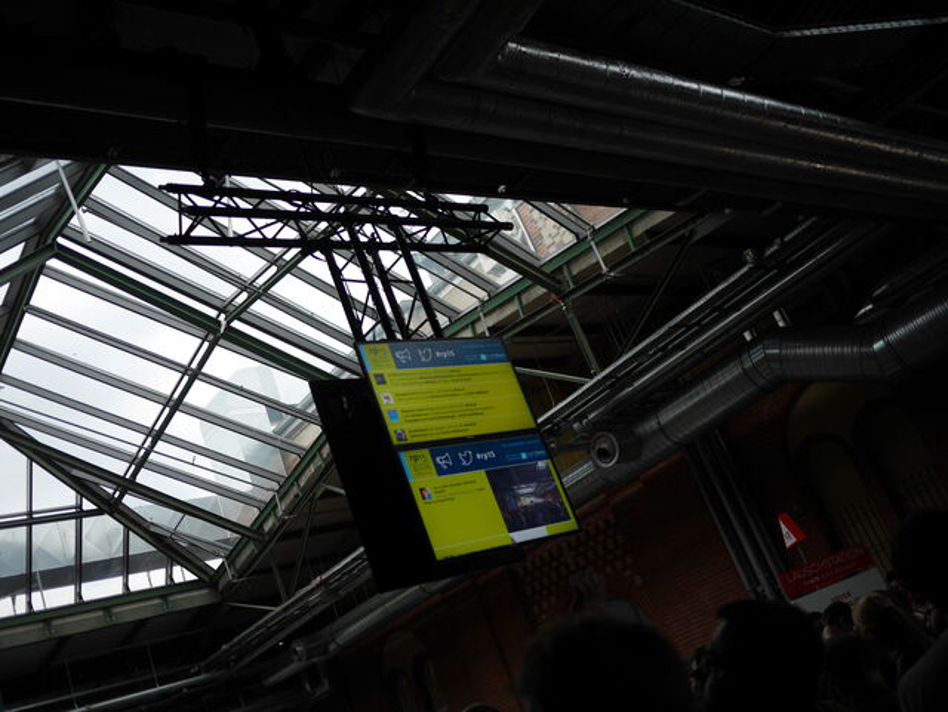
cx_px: 474
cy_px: 356
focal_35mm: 40
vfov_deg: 36.0
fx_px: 1096
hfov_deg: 46.8
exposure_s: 1/640
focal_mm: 20
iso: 200
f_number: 1.7
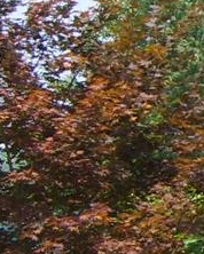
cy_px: 117
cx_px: 629
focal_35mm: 197
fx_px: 1485
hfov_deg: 7.0
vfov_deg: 9.8
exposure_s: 1/350
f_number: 2.8
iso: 50
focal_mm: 5.8
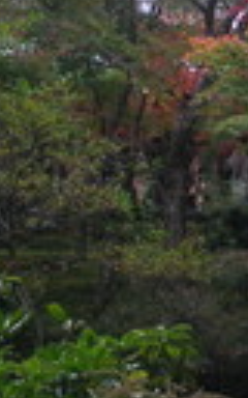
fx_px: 1492
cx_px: 229
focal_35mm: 138
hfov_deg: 9.5
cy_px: -40
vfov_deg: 14.8
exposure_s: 1/45
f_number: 2.8
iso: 50
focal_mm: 6.1
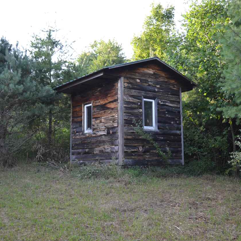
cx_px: 115
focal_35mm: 43
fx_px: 339
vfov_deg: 39.2
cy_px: 118
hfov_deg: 39.2
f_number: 4
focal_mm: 22
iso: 180
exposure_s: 1/125
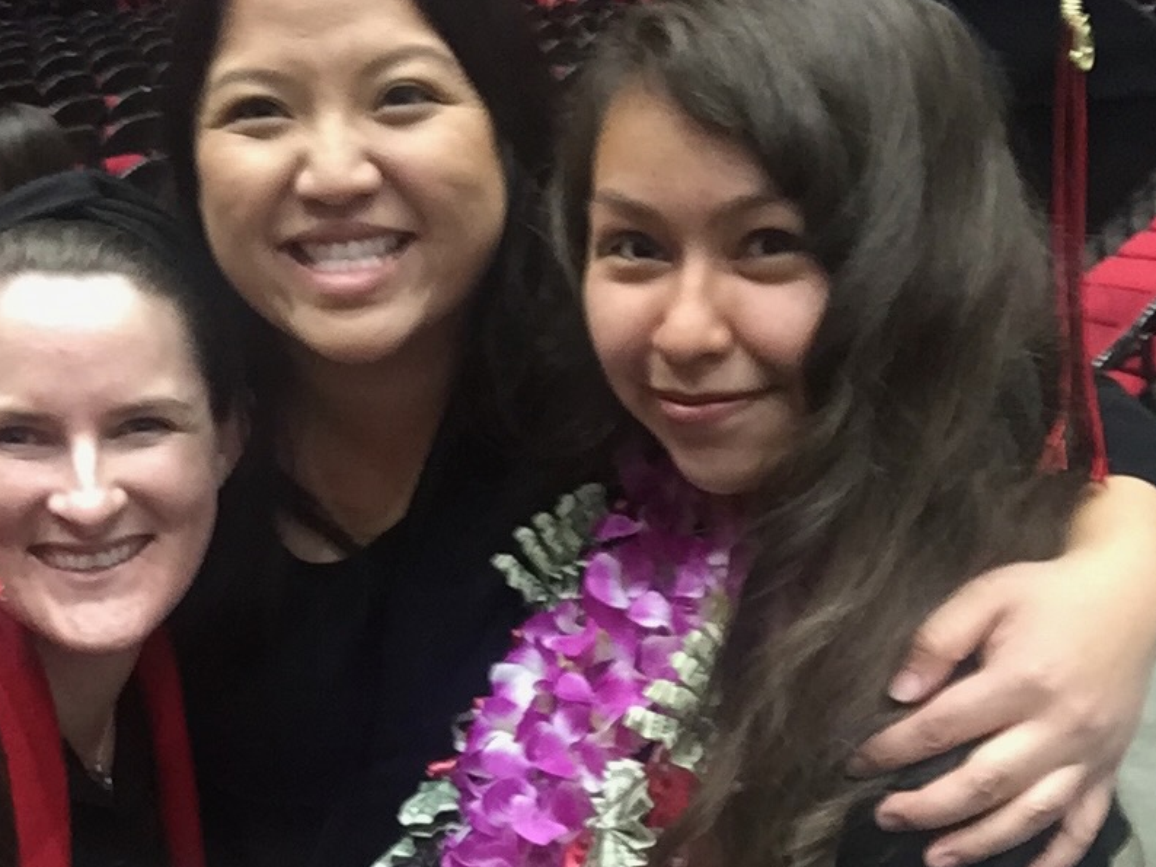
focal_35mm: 50
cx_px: 386
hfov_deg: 37.8
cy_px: 621
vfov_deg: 28.8
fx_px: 1669
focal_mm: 2.65
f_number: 2.2
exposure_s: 1/30
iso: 200
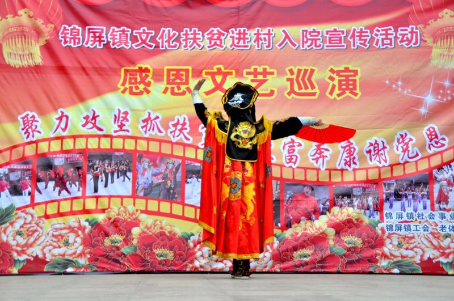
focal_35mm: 72
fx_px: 907
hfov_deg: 28.1
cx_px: 227
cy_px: 150
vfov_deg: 18.9
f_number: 7.1
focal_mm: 48
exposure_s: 1/200
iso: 200
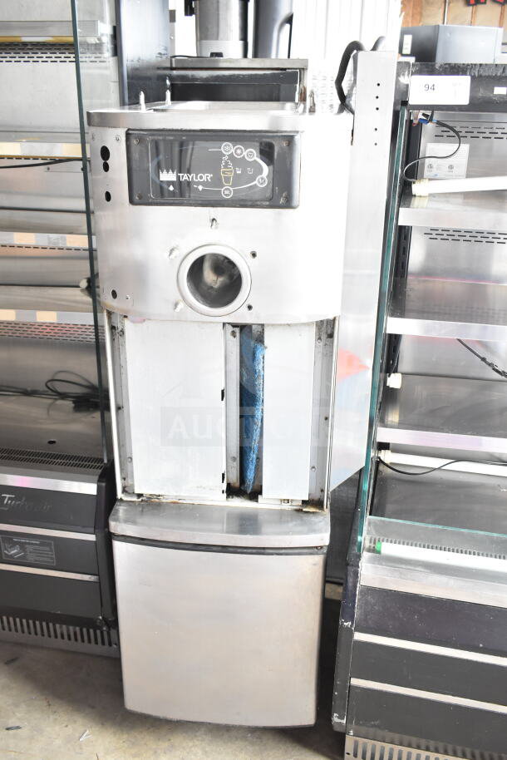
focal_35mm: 33
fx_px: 697
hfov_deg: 40.0
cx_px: 254
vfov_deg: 57.2
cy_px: 380
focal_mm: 22
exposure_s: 1/100
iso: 1600
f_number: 5
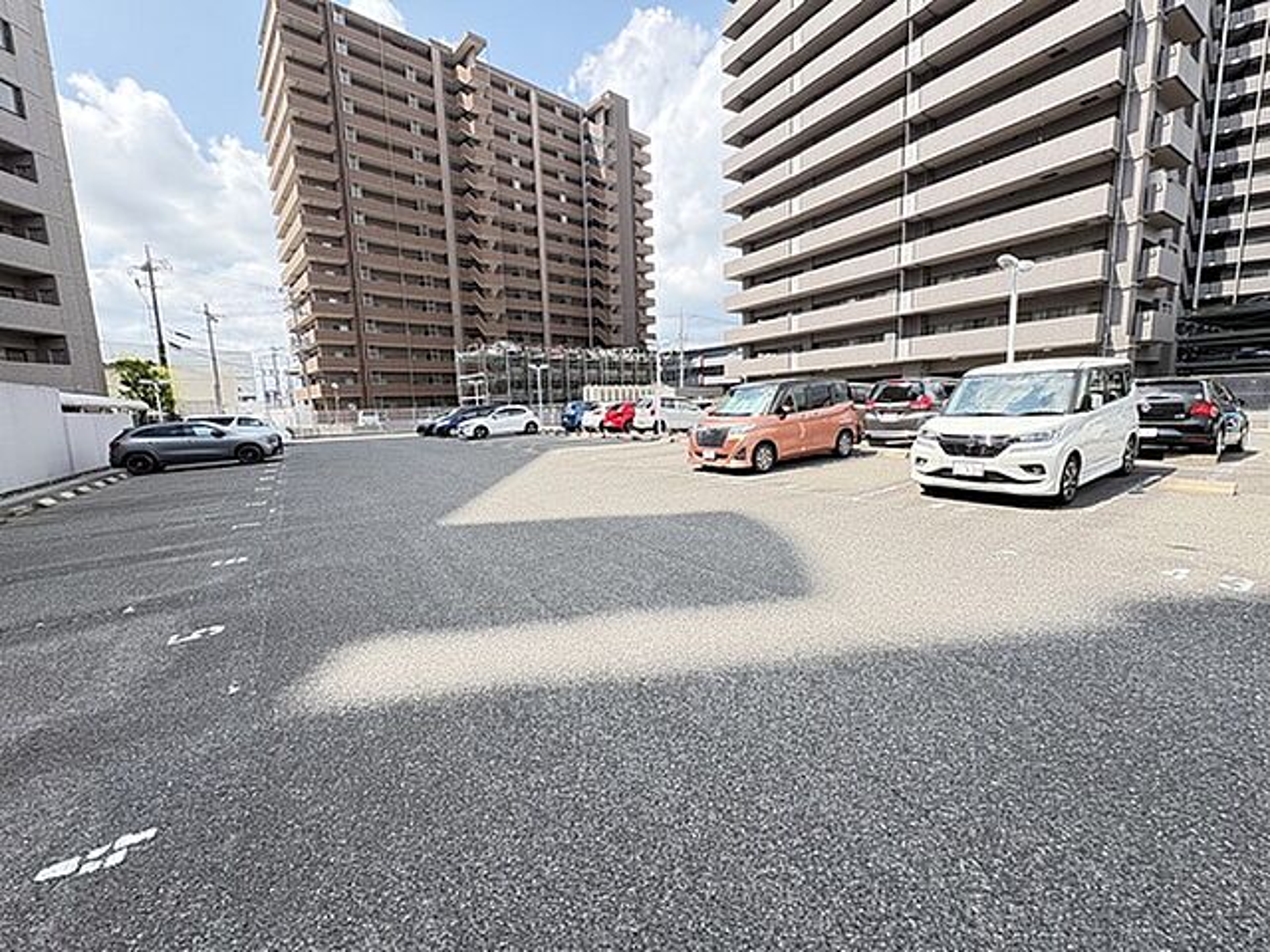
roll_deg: +1.8
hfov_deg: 102.1
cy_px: 476
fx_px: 514
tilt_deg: -10.4
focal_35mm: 14
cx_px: 635
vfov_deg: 85.7
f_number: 2.2
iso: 64
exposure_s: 1/470
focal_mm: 2.22
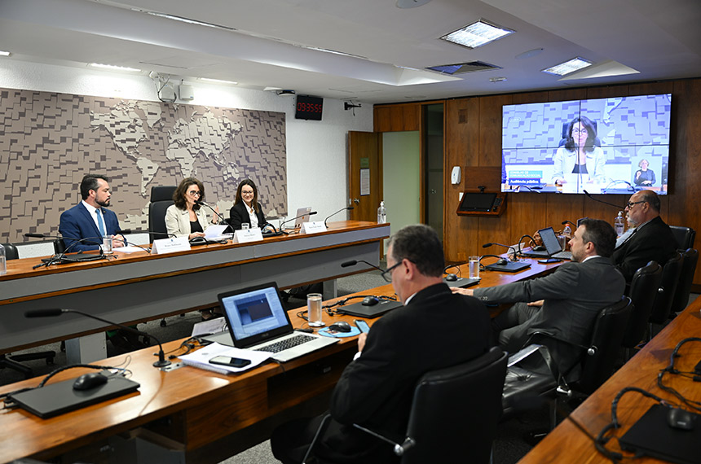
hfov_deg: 58.1
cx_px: 350
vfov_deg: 40.4
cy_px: 232
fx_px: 632
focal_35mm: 32
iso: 400
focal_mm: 32.5
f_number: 2.8
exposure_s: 1/50
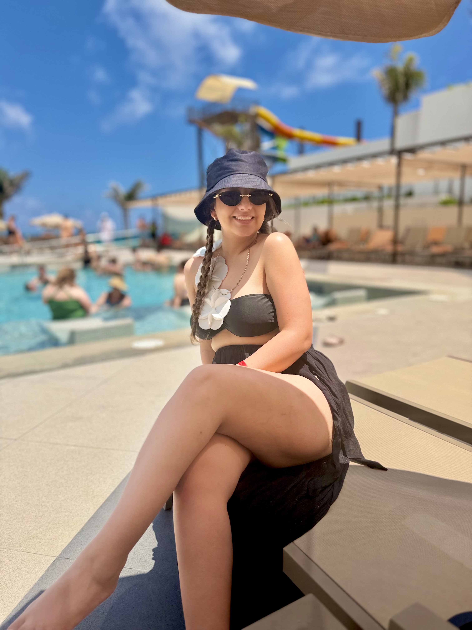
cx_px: 236
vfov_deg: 71.6
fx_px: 436
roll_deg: +1.6
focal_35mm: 24
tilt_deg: -10.6
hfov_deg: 56.8
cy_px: 315
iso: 80
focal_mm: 6.76
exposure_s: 1/7353
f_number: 1.78
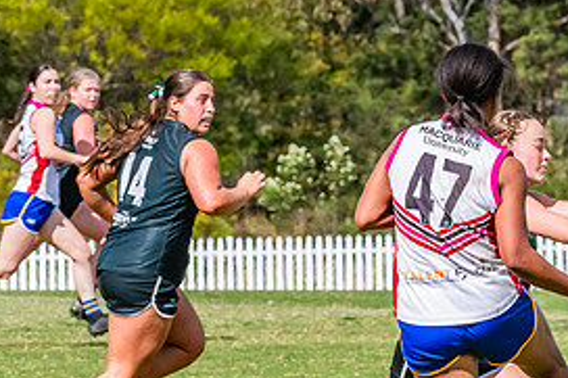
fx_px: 10296
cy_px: 326
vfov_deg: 2.1
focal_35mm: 653
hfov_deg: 3.2
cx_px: 551
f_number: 13
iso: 800
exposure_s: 1/1250
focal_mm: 210
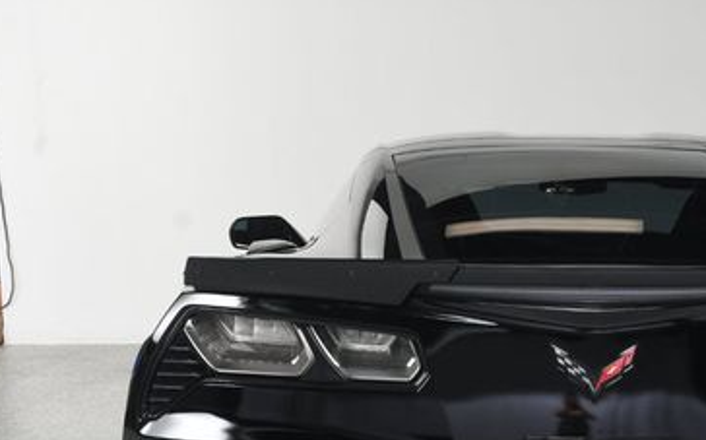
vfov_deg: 15.0
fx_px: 1654
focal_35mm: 86
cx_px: 607
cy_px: 405
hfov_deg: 23.6
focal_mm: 32
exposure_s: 1/160
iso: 100
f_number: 8
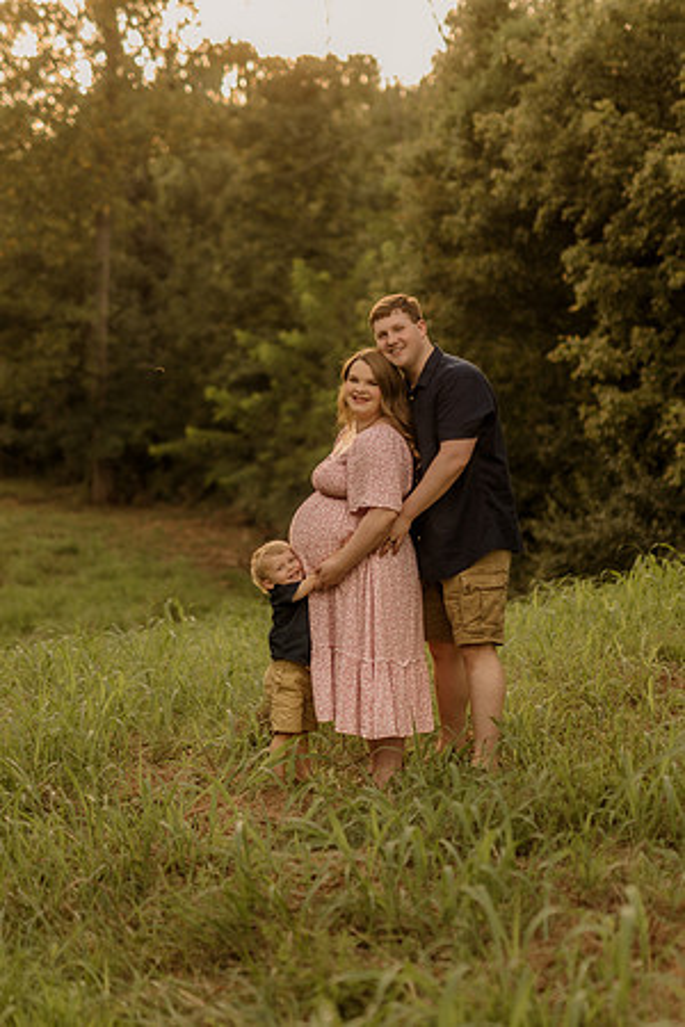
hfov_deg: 18.2
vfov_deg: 27.0
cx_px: 342
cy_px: 514
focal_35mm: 75
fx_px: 2140
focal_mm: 50
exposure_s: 1/800
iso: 125
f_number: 1.8
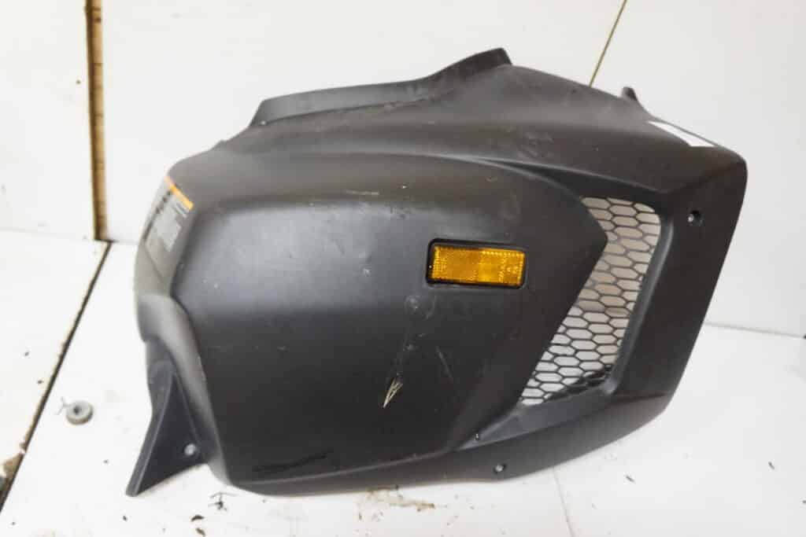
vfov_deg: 47.9
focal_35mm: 27
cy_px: 268
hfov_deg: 67.4
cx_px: 403
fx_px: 605
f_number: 3.5
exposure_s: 1/60
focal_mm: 18
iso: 3200
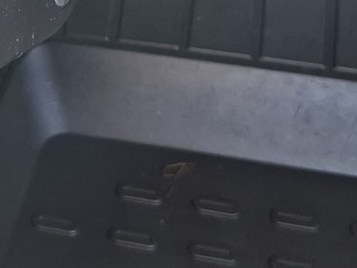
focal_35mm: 104
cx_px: 27
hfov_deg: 18.5
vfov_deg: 13.6
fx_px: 1073
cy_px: -108
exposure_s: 1/33
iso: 250
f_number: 1.8
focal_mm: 5.54
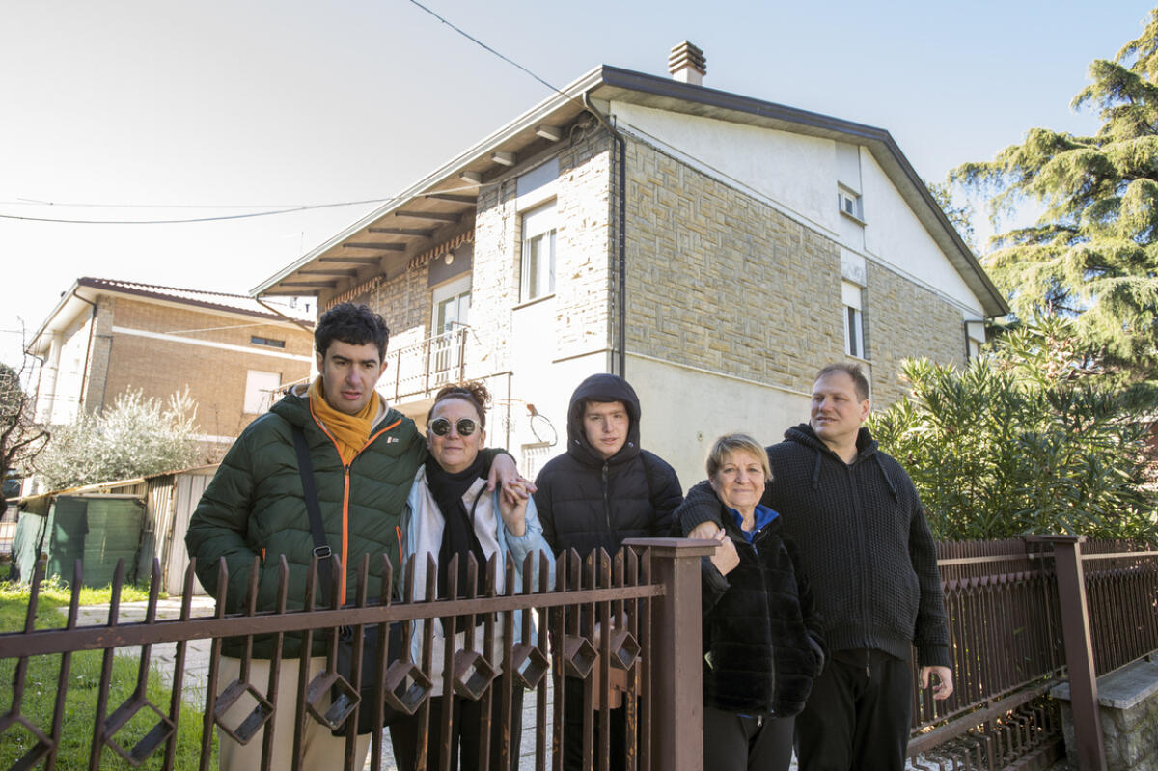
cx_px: 579
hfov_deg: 78.6
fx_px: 707
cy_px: 386
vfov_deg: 57.2
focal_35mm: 22
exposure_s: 1/100
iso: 400
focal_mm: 22
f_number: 6.3
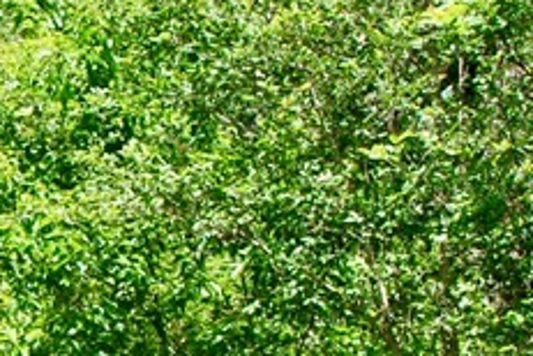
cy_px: 506
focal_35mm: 155
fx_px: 2295
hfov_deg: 12.6
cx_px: -243
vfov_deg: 8.7
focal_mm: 22
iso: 100
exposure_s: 1/160
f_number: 6.3
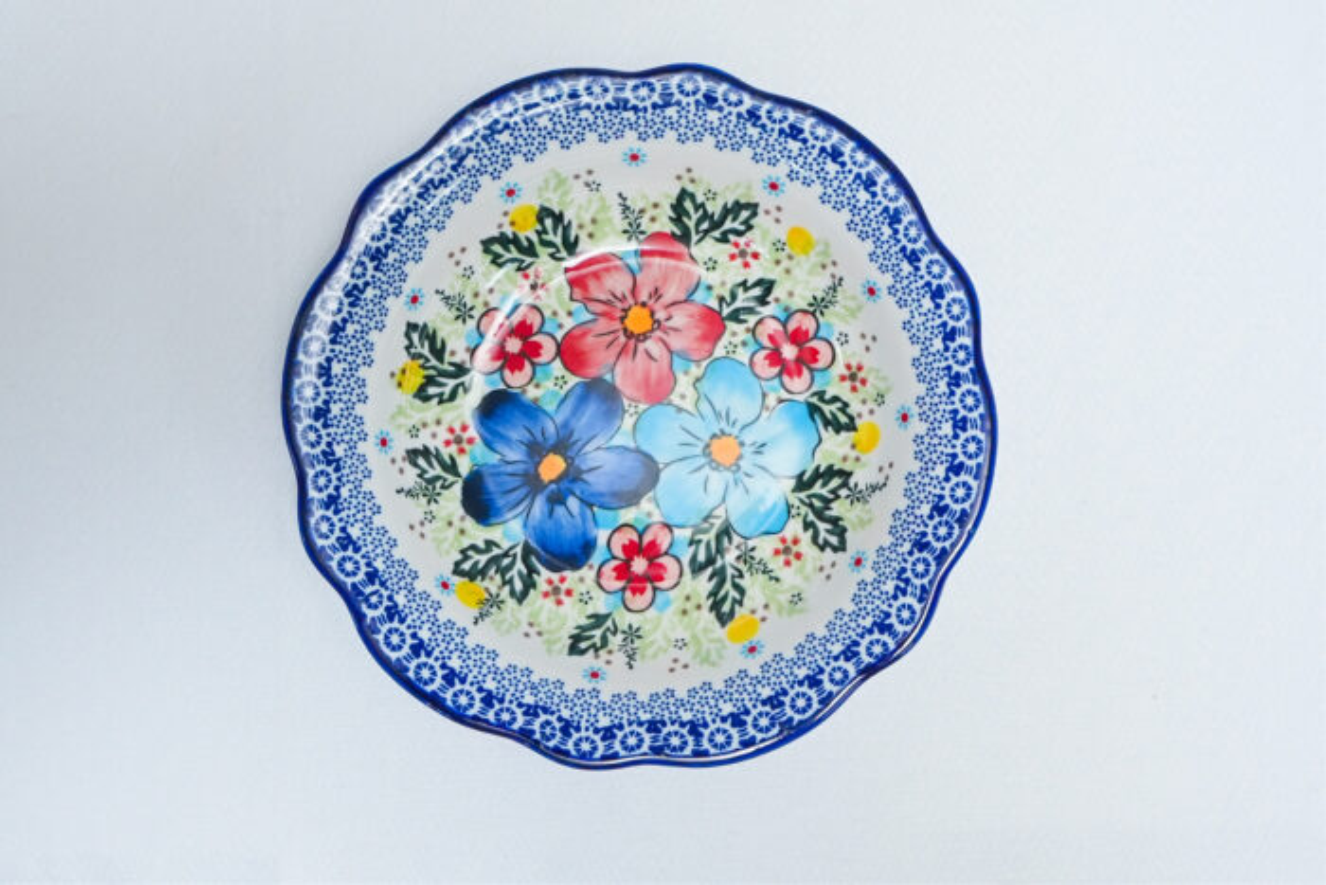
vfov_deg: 26.0
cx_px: 663
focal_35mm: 52
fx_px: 1916
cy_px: 442
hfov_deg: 38.2
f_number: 9
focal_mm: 35
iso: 2500
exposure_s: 1/160
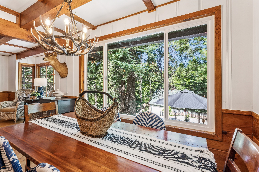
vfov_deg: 72.4
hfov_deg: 95.3
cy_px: 86
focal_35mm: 16
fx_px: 118
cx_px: 130
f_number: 13
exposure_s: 1/5
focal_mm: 16.4
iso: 100
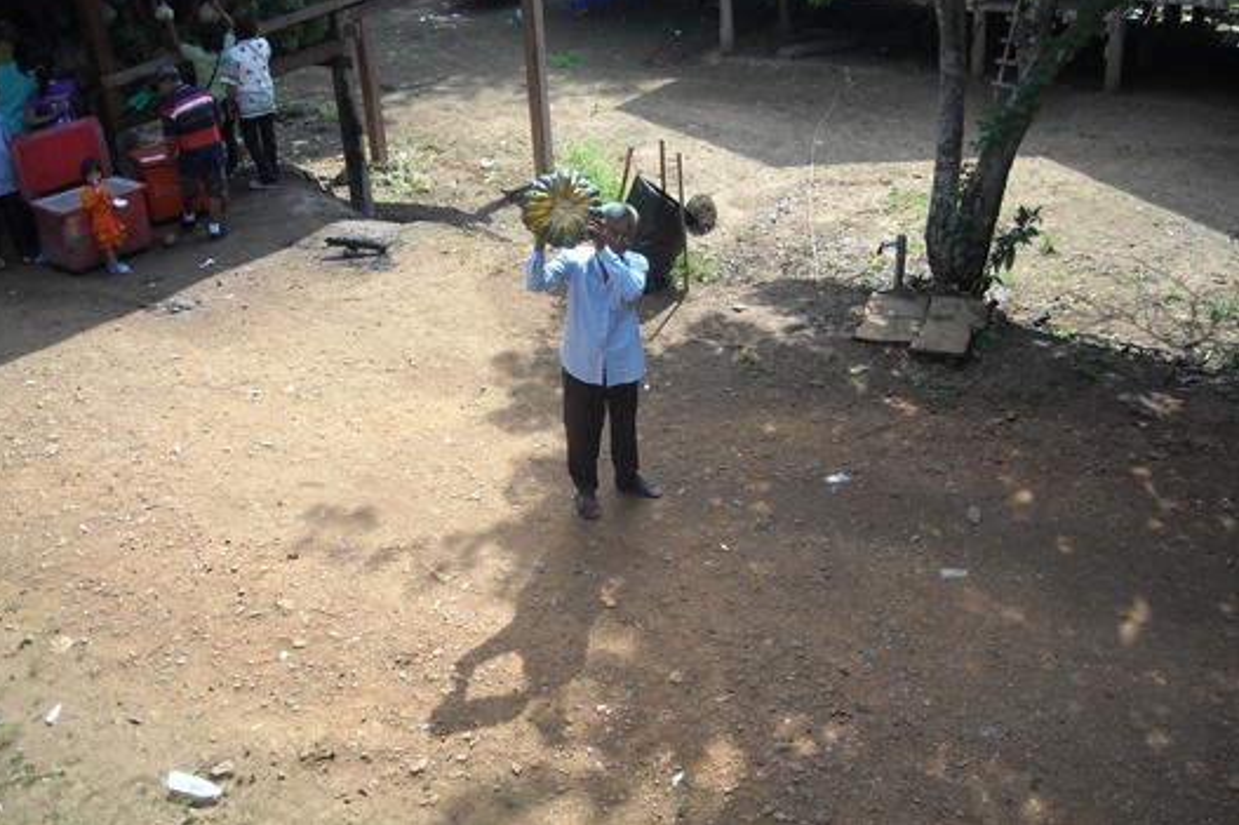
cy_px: 344
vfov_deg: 35.0
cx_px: 595
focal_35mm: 38
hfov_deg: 50.7
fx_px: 1307
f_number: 2.8
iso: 64
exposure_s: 1/296
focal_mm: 5.7
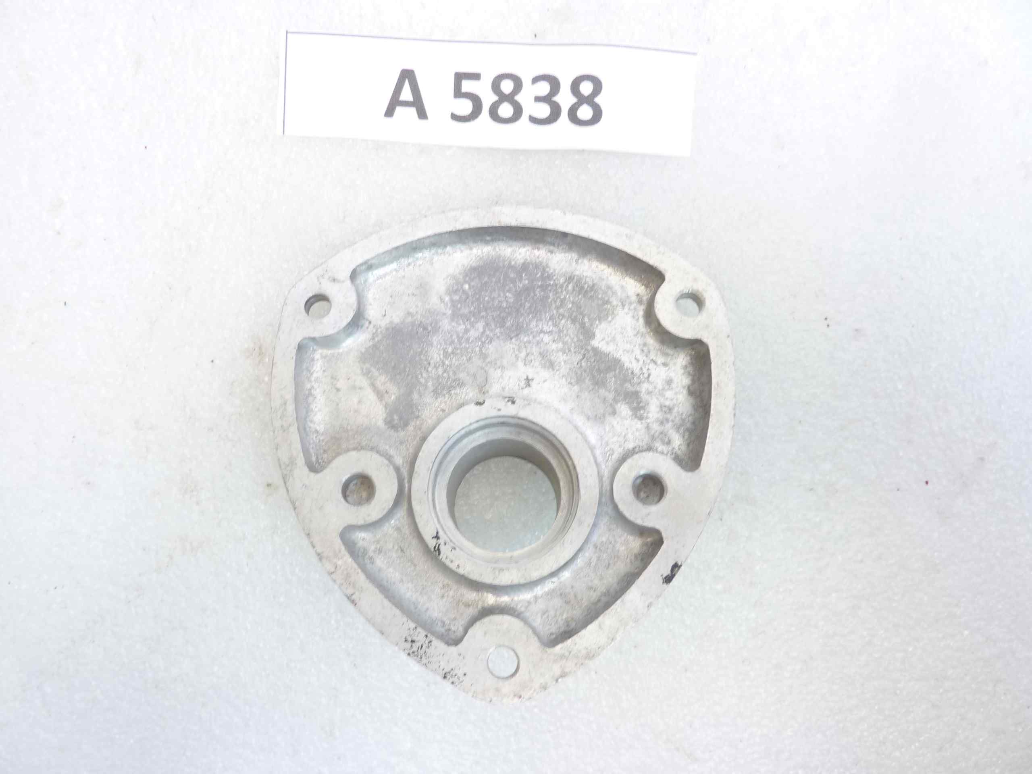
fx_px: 745
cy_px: 387
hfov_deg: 69.4
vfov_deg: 54.9
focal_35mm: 25
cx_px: 516
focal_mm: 4.1
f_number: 3.3
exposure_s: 1/10
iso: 80
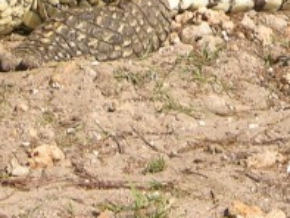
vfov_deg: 3.2
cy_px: -110
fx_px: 3839
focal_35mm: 458
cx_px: 300
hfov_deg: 4.3
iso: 50
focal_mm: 22.3
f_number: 5
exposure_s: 1/285
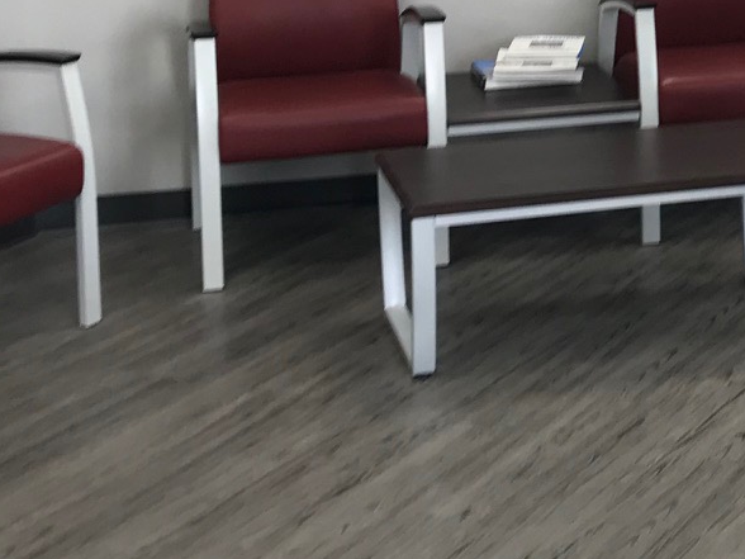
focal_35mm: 96
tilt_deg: -7.7
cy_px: -129
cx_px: 778
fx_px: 2066
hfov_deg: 19.7
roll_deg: -0.3
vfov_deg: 14.8
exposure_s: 1/47
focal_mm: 3.99
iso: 25
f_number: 1.8
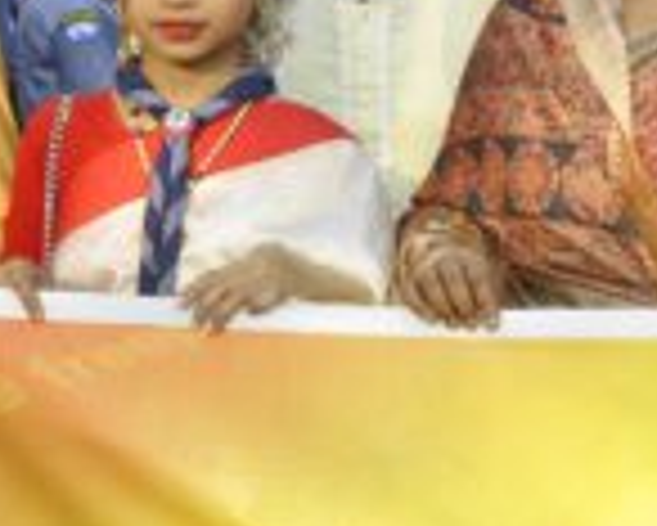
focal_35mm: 133
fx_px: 2588
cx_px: 1341
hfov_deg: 12.6
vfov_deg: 11.6
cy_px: 153
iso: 200
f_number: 7.1
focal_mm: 18
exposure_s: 1/161
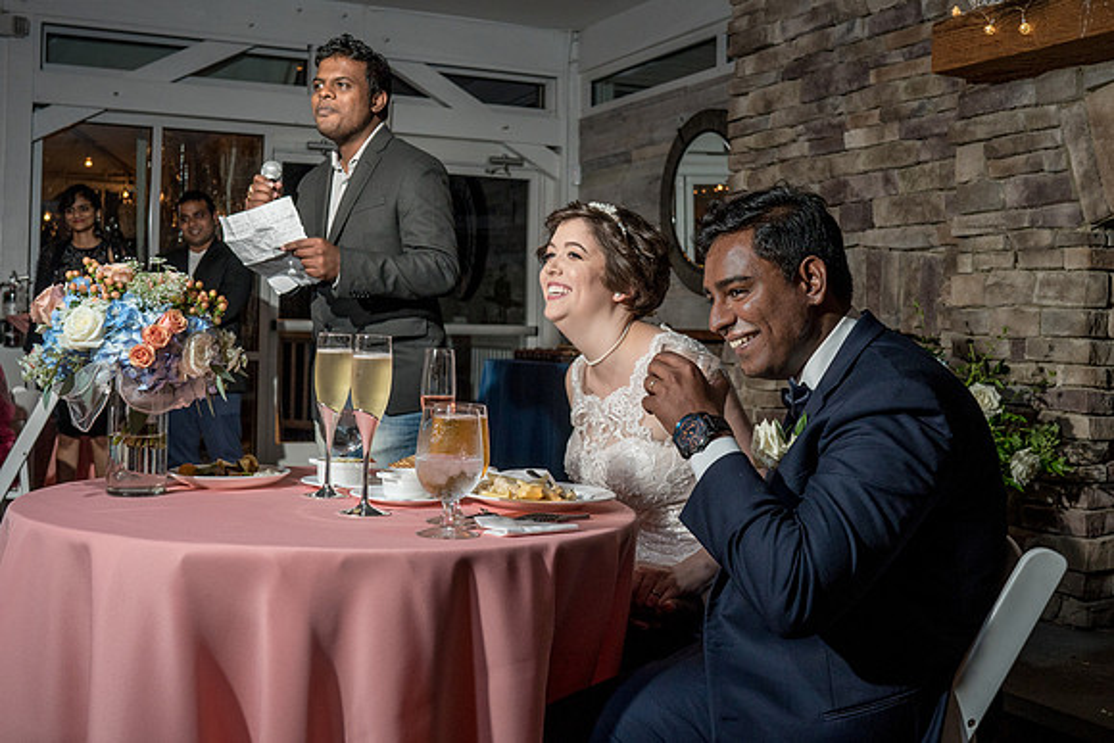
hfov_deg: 46.5
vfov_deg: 32.0
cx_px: 570
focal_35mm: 42
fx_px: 1295
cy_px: 306
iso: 800
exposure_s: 1/200
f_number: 5.6
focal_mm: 35
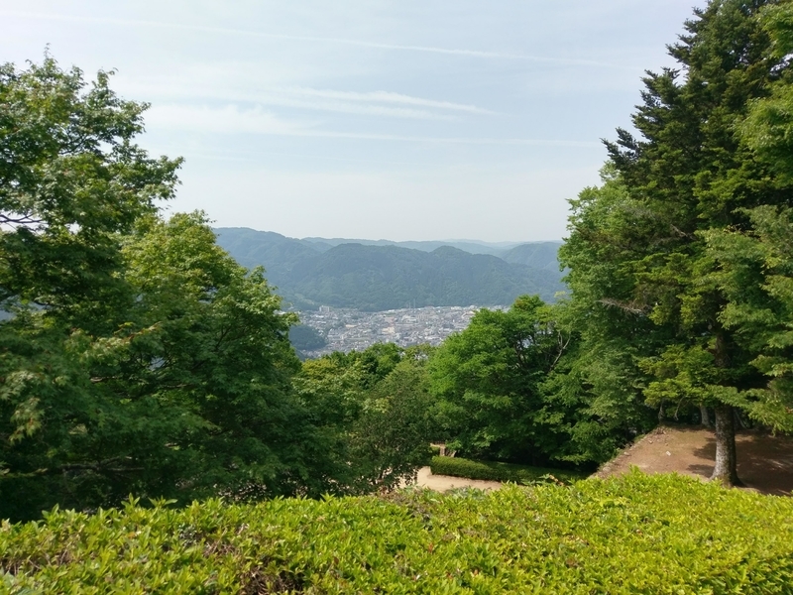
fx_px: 596
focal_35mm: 26
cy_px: 298
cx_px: 396
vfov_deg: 53.1
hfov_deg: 67.3
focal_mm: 4.58
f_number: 1.8
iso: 100
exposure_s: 1/2667
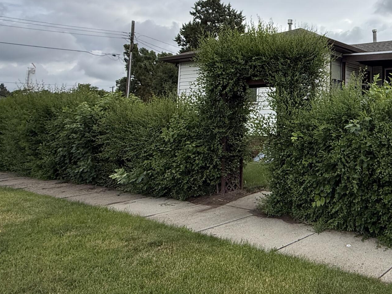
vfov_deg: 42.0
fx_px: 374
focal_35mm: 33
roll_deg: -1.2
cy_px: 82
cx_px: 352
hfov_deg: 49.4
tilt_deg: +7.3
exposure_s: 1/2717
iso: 50
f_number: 2.2
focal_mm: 2.22
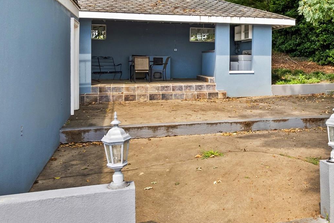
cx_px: 316
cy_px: 58
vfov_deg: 30.0
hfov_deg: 40.3
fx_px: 408
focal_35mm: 44
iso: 100
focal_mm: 8.38
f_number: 2.8
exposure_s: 1/200
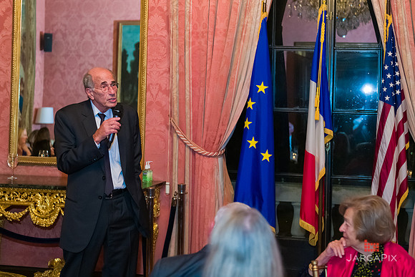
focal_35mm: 62
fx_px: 718
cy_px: 104
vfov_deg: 21.8
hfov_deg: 32.2
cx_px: 215
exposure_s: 1/80
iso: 3200
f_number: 3.2
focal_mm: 50
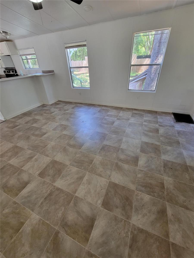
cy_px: 129
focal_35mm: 13
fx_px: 97
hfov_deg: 89.9
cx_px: 97
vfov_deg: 106.2
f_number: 2.2
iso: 200
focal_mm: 2.2
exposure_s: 1/60
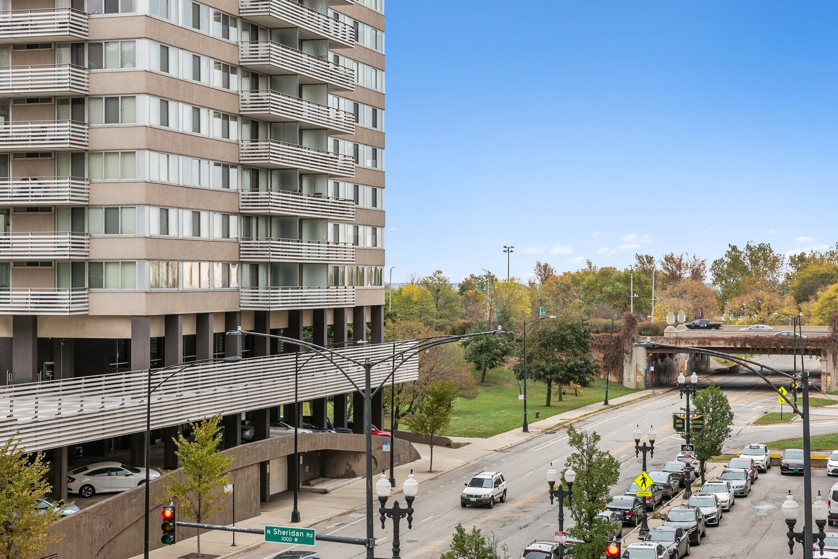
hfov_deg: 28.8
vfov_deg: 19.5
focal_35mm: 70
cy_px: 280
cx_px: 419
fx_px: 1630
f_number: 8
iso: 320
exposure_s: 1/160
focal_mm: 70
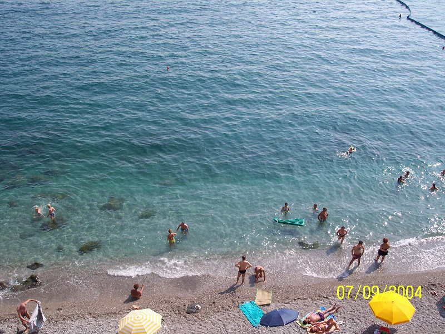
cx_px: 222
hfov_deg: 49.0
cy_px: 167
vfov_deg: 37.7
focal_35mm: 38
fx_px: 489
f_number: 4.8
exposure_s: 1/700
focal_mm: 8
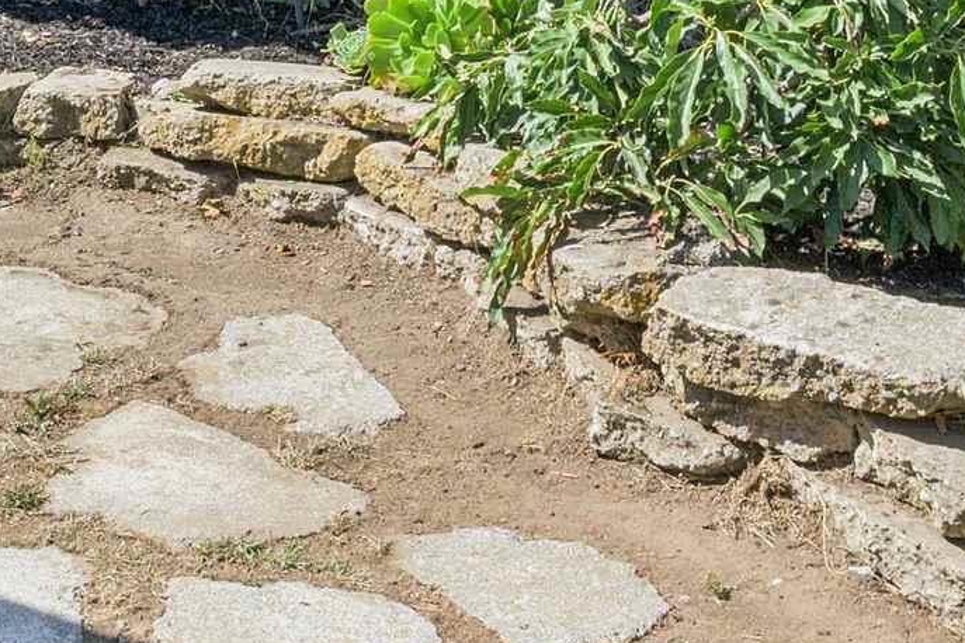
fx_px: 2037
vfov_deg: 16.0
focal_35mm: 76
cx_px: 218
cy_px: -396
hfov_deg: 26.2
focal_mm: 17
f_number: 9
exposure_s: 1/500
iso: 400
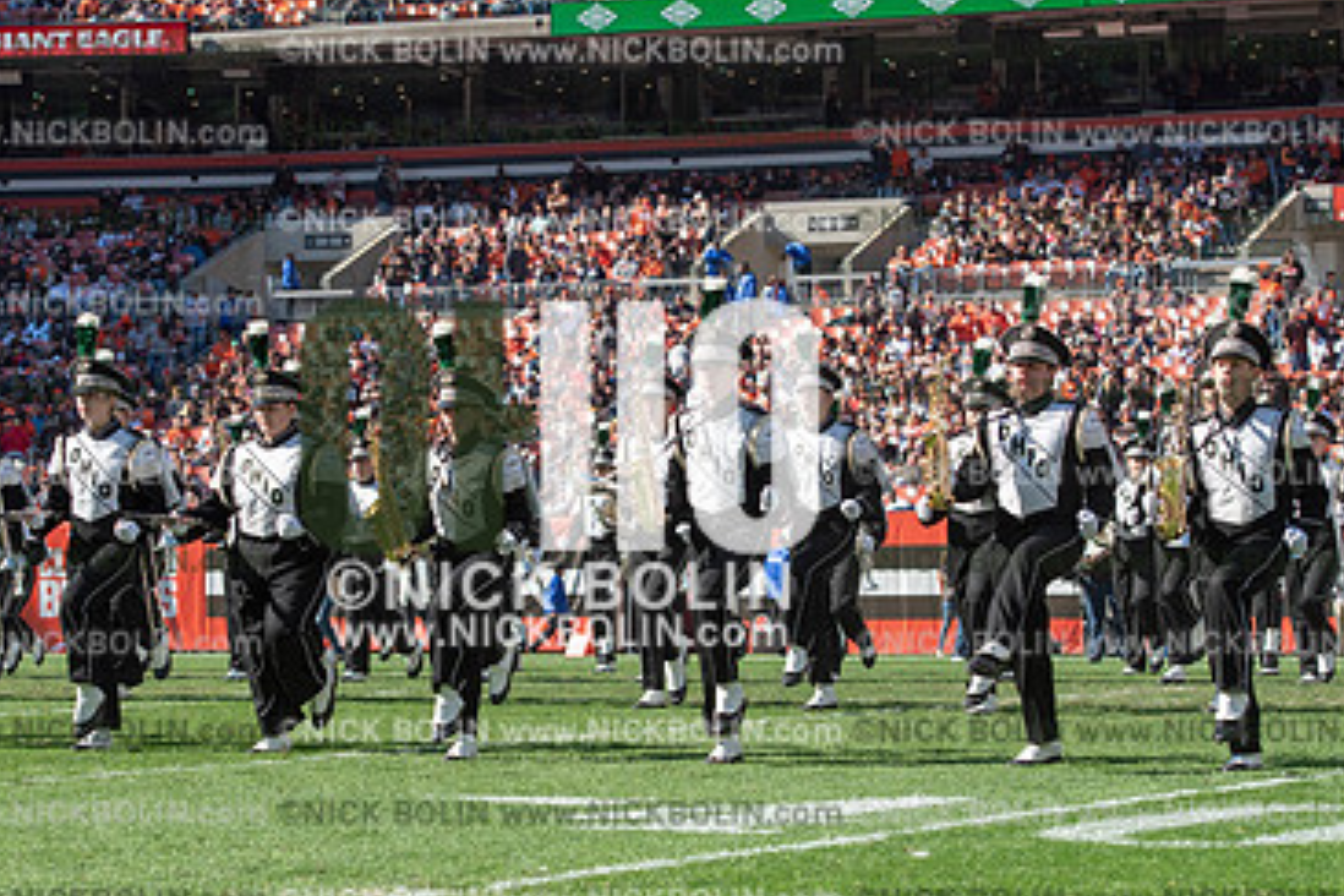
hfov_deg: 18.4
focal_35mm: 111
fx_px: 4144
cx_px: 558
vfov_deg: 12.3
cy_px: 476
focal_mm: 70
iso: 400
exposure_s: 1/2000
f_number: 5
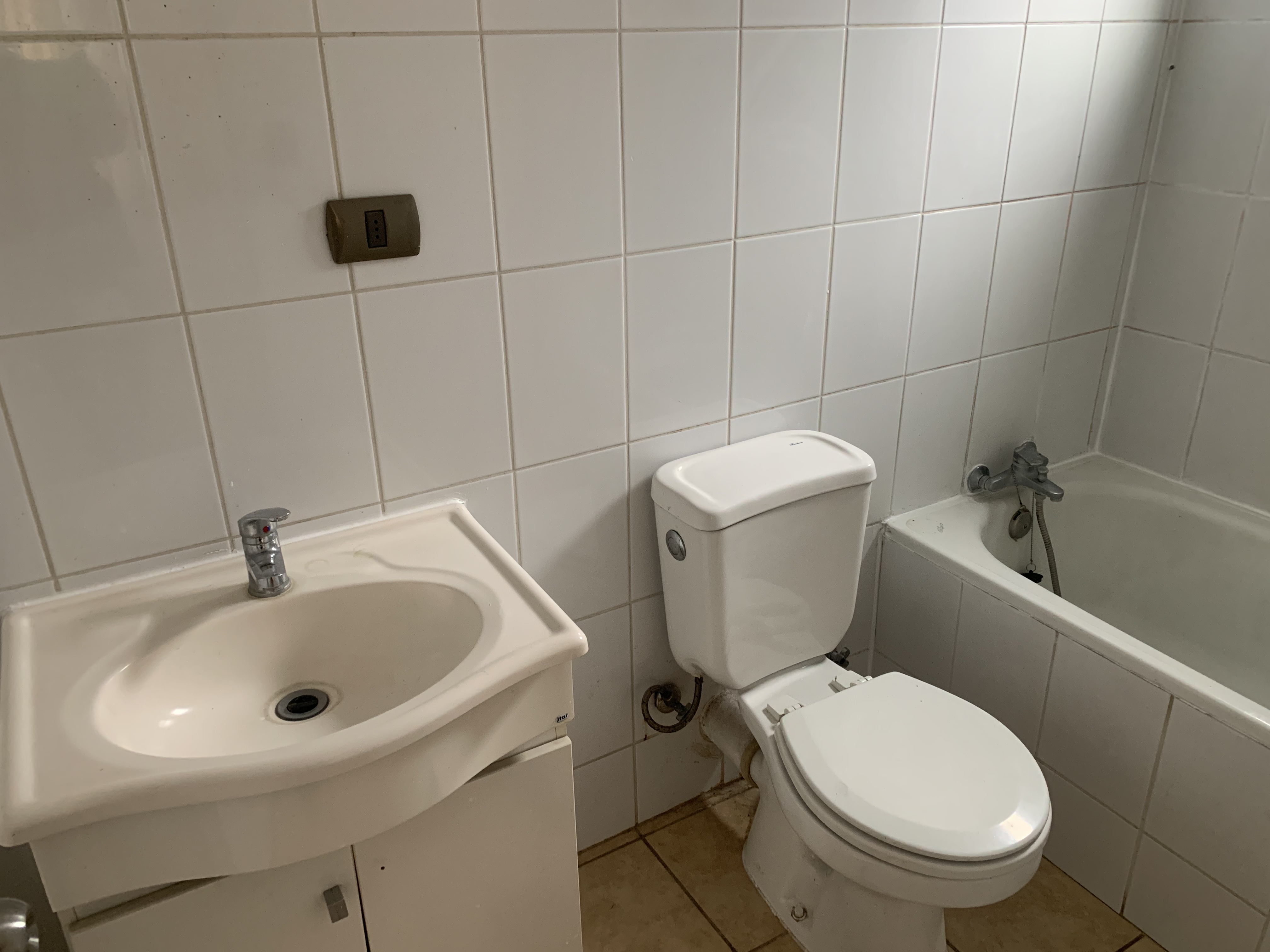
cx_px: 635
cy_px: 476
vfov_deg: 53.1
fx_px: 954
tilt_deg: -25.6
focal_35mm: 26
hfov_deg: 67.3
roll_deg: +2.3
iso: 200
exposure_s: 1/60
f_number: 1.8
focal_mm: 4.25
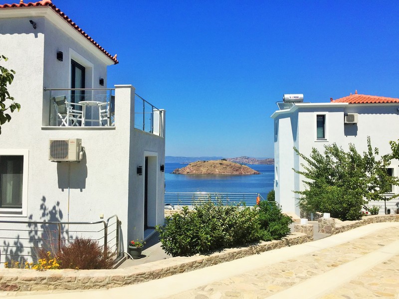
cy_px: 150
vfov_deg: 48.2
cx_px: 200
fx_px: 334
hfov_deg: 61.7
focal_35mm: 29
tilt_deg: +2.5
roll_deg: -1.2
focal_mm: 4.15
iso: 32
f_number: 2.2
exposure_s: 1/4405
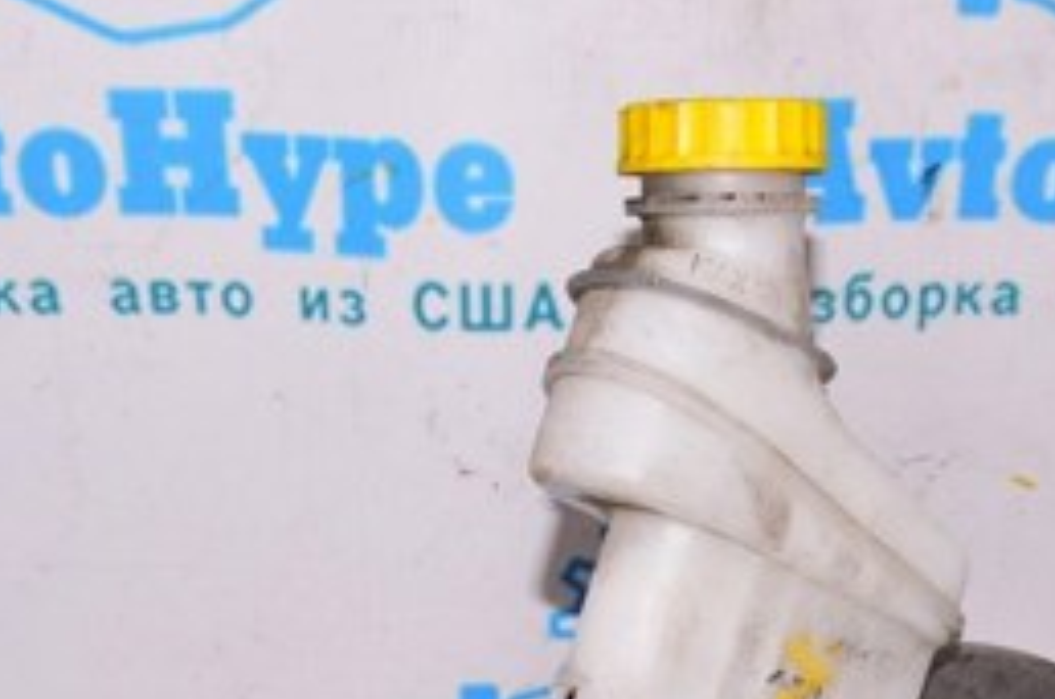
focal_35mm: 67
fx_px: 1960
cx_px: 646
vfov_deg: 19.0
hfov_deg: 30.0
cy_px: 860
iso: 1600
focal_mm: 18
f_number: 8
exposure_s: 1/200
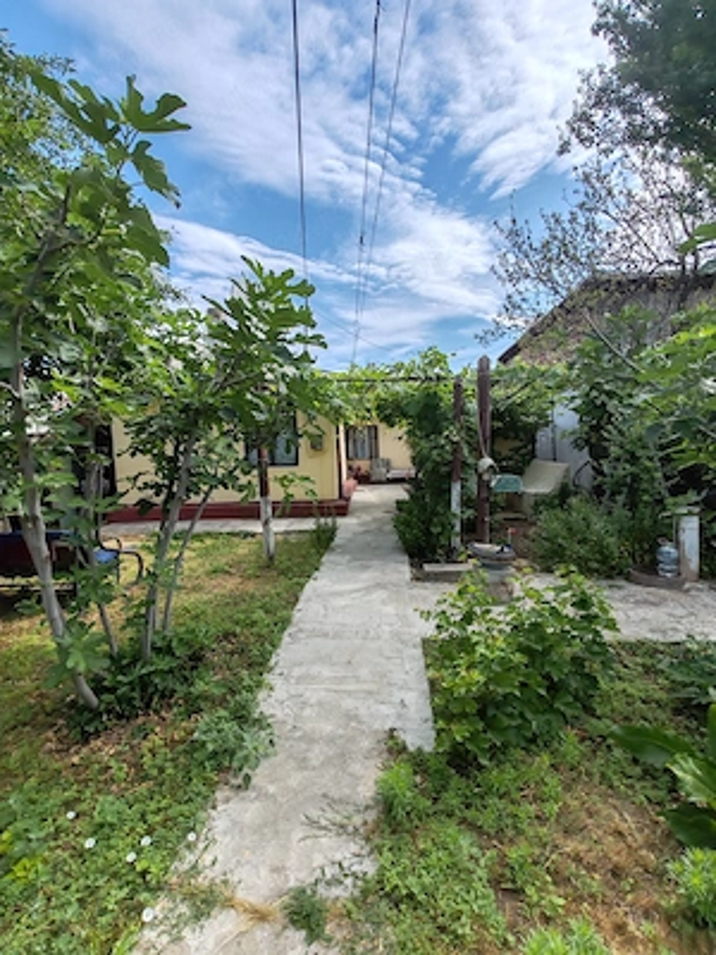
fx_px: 441
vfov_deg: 94.5
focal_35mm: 16
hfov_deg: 78.1
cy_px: 478
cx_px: 358
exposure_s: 1/1400
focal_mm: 1.96
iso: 50
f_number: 2.2
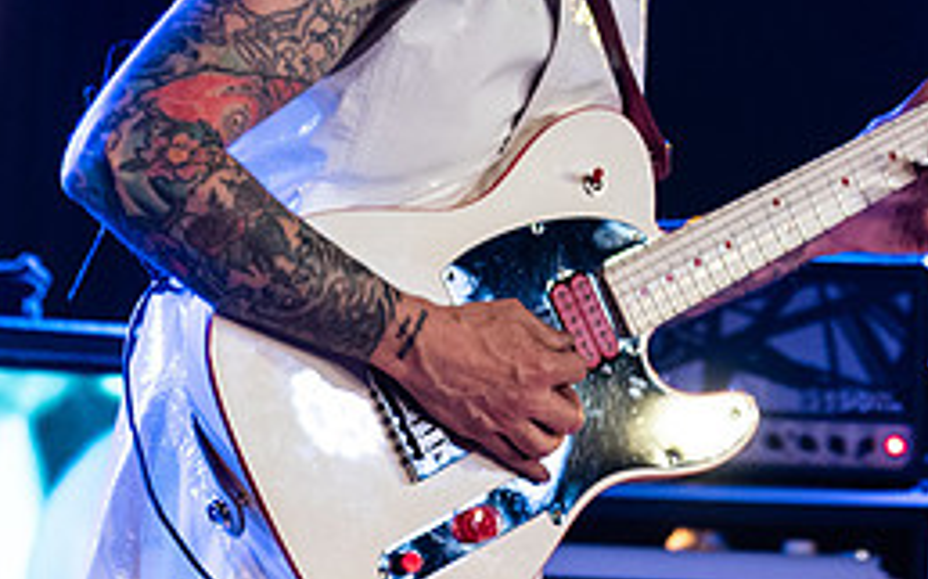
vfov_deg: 5.9
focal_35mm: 222
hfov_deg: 9.4
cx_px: 722
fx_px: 5612
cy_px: -237
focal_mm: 70
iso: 2000
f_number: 3.5
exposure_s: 1/160
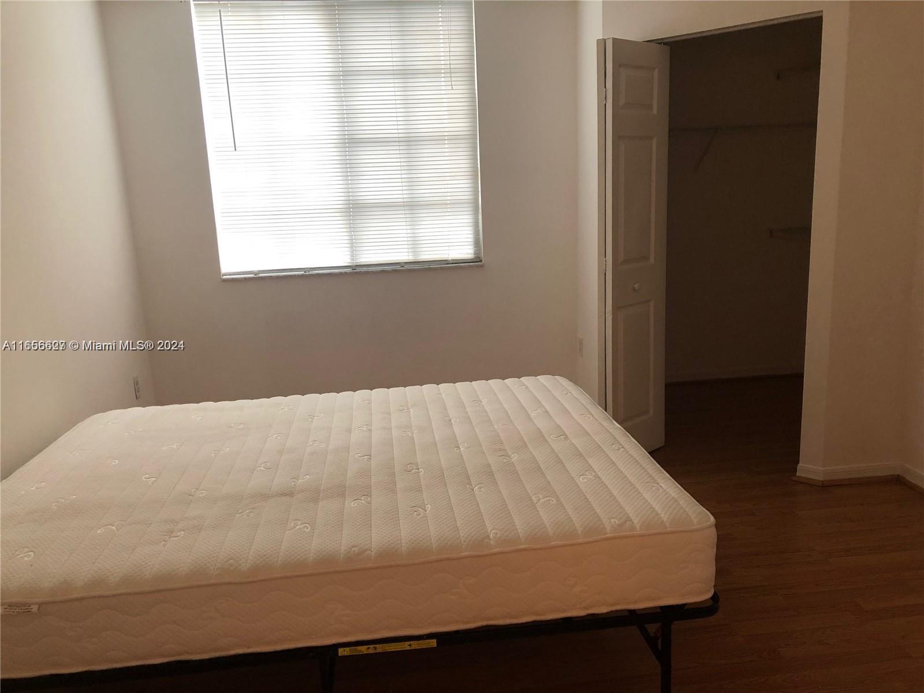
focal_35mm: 28
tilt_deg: -10.8
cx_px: 462
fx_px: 747
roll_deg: +3.3
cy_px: 346
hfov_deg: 63.4
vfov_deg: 49.7
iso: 40
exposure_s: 1/15
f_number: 1.8
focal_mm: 4
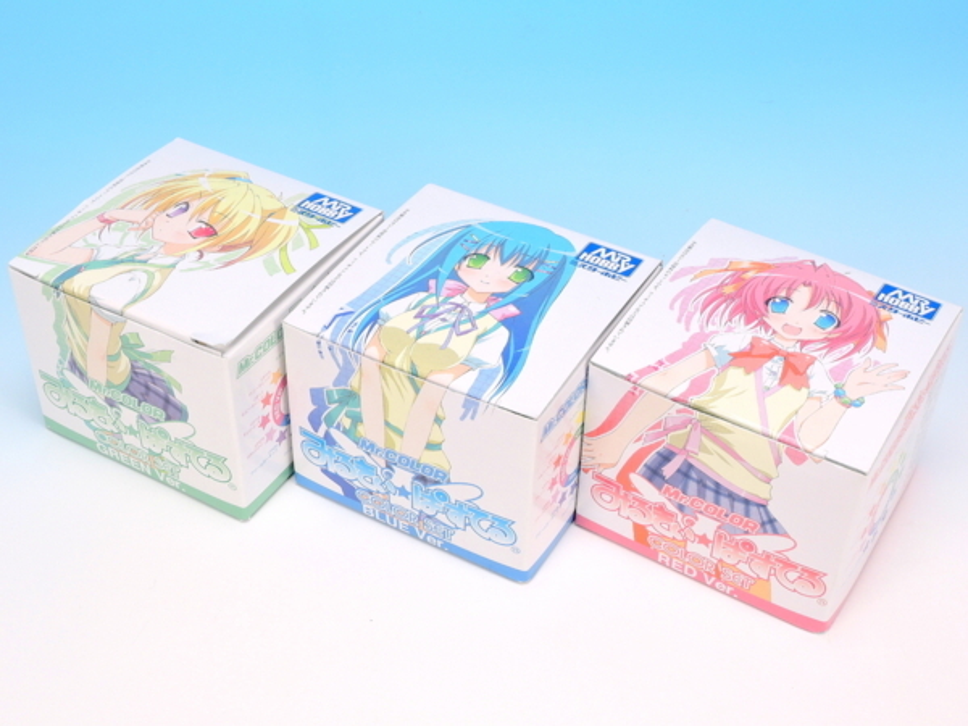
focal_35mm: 55
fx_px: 1538
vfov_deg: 26.6
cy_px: 363
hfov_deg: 34.9
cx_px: 484
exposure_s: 1/1.3
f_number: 7.1
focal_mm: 11.8
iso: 80
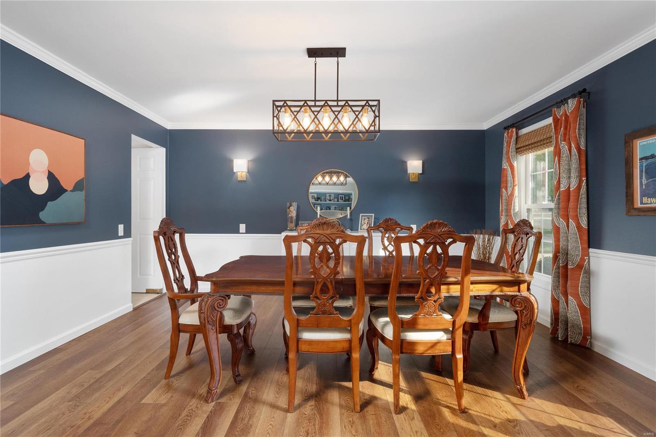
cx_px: 328
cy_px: 218
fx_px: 328
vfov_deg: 67.4
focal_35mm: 18
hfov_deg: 90.0
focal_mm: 9
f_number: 8
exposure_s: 1/3
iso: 400
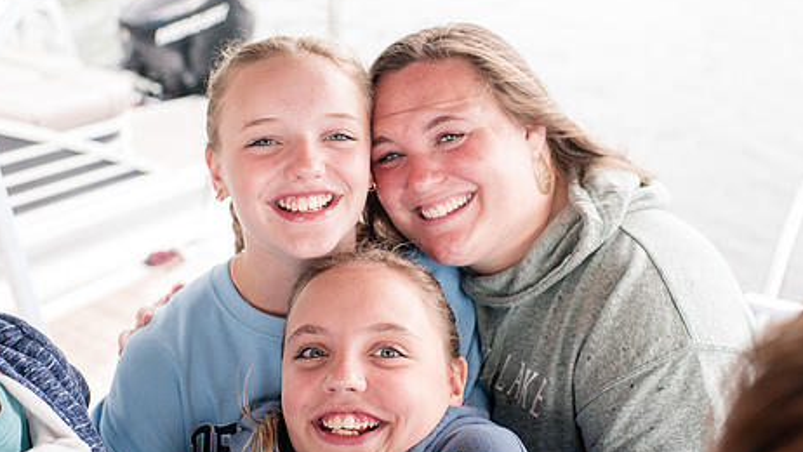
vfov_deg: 26.0
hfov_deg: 44.6
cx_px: 412
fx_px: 980
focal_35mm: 46
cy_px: 199
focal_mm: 35
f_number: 3.5
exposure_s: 1/250
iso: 1000
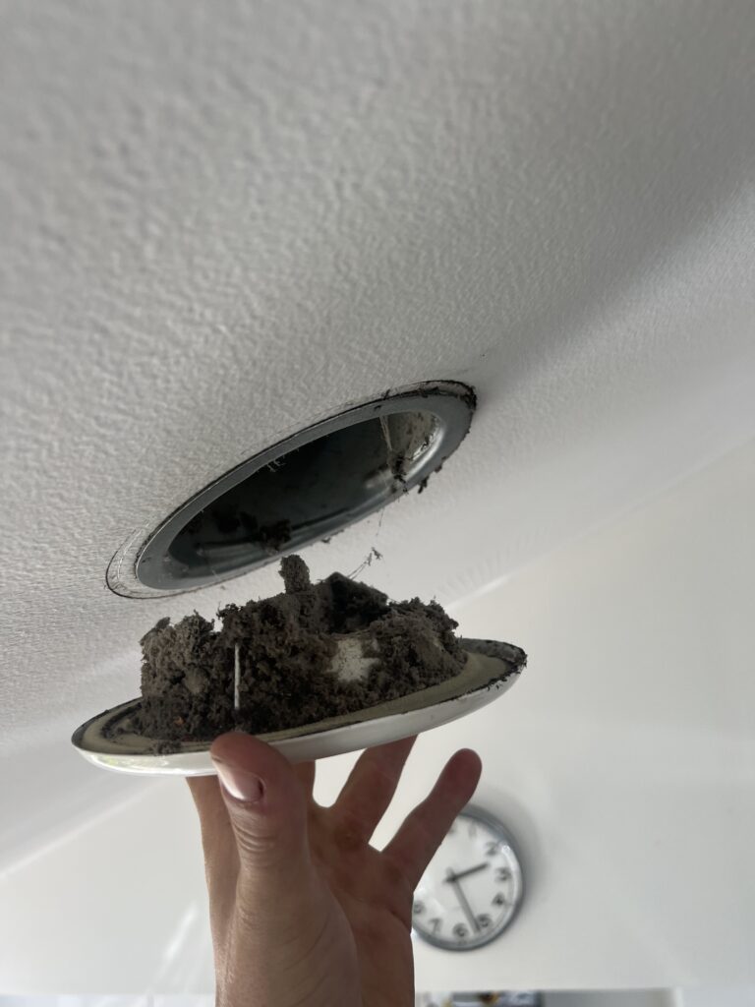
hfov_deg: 53.1
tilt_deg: +11.8
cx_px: 378
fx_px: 756
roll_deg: +5.4
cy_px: 504
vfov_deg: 67.3
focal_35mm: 26
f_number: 1.5
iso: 40
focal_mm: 5.7
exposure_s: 1/236
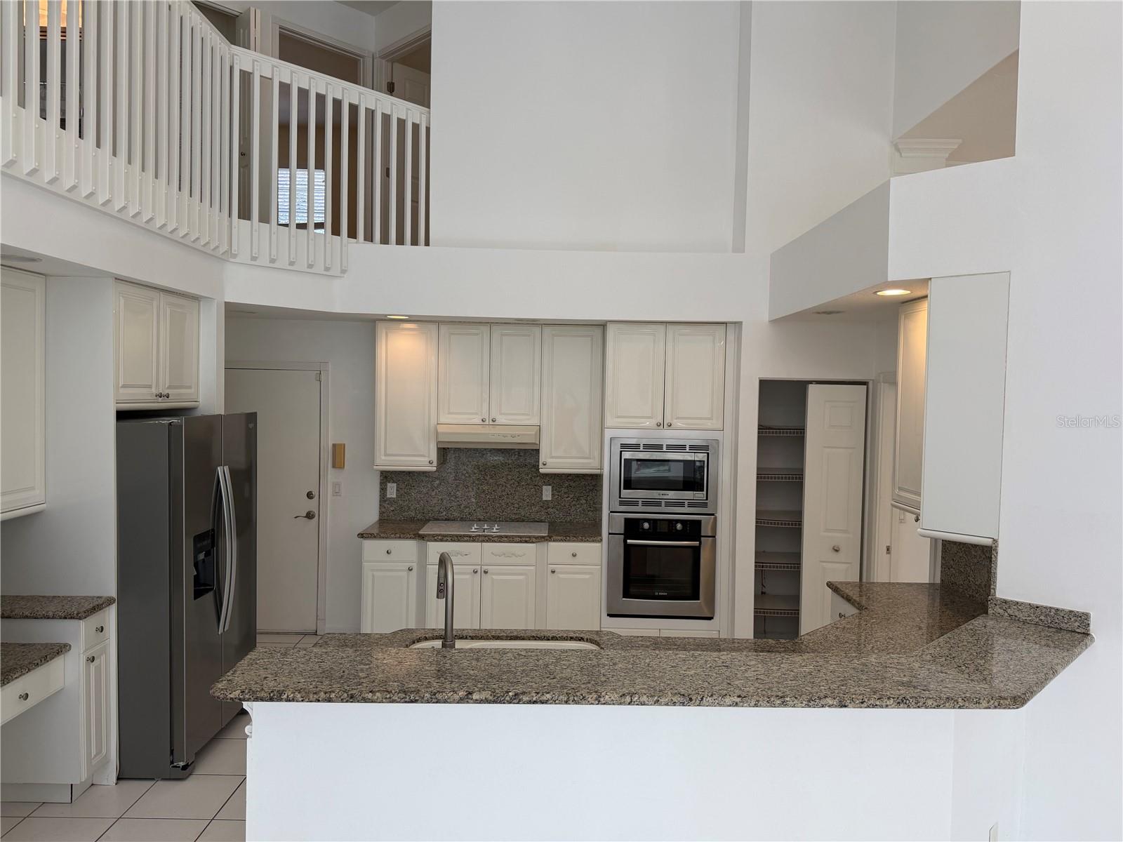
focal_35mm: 24
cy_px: 421
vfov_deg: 56.8
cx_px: 562
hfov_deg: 71.6
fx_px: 779
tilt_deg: -2.4
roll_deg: -0.3
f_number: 1.78
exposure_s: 1/335
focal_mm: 6.76
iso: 80
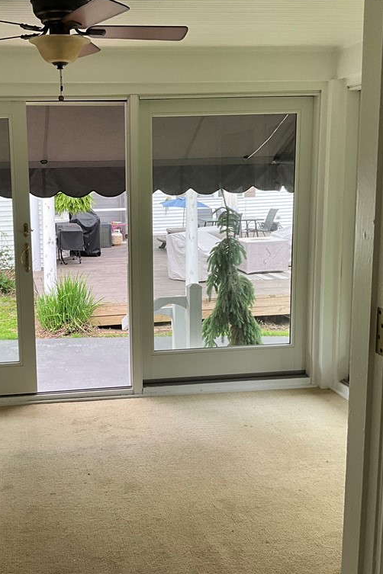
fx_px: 654
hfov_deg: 32.0
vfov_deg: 47.4
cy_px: 288
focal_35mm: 41
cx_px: 93
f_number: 1.8
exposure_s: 1/122
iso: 64
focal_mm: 3
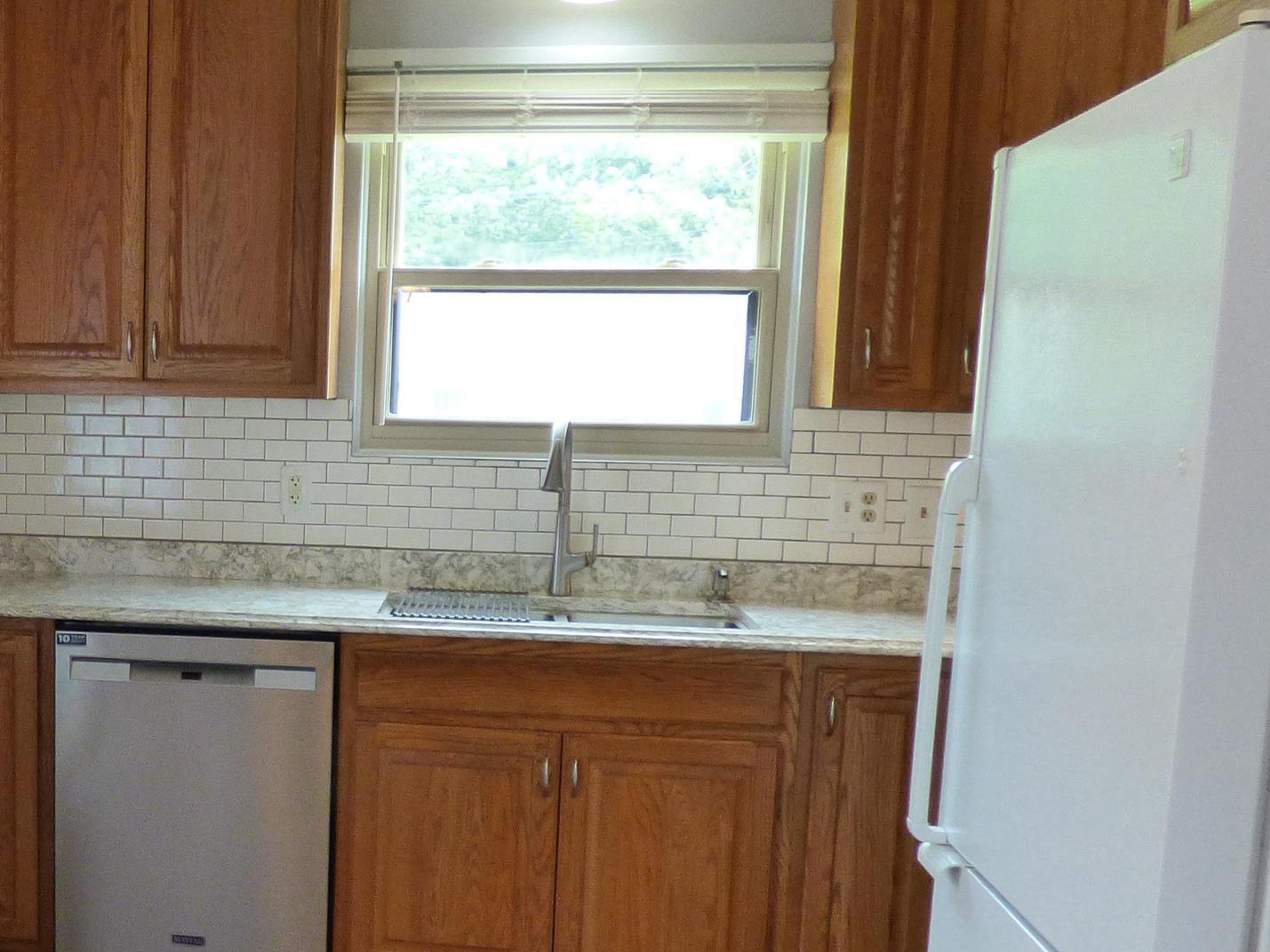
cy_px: 615
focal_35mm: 43
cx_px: 164
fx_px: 1578
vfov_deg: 33.4
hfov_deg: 41.0
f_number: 2.8
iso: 400
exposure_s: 1/60
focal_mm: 3.58
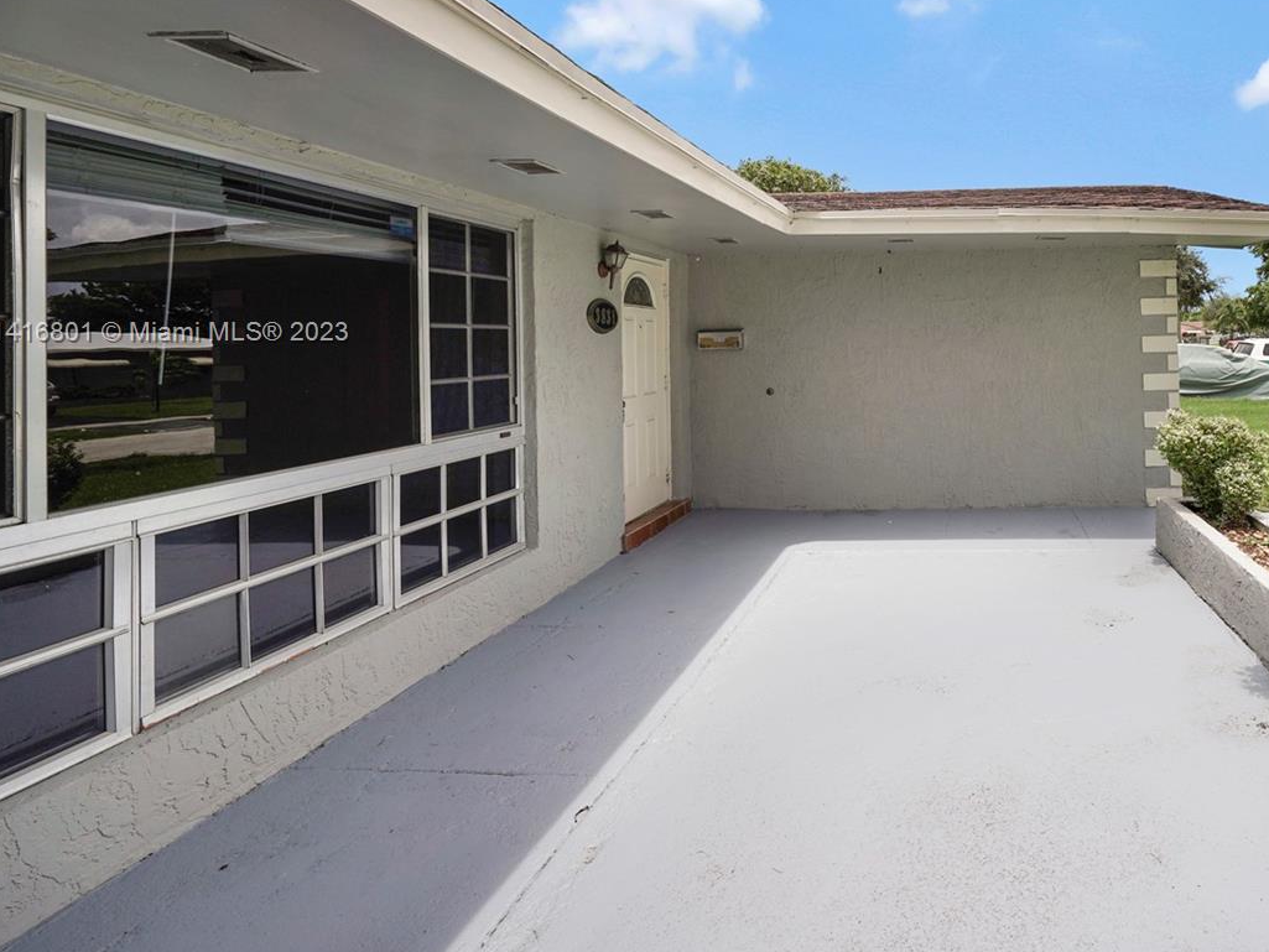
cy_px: 334
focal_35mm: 18
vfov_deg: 70.0
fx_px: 660
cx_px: 943
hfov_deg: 81.3
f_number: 11
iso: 100
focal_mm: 12
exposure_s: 1/100
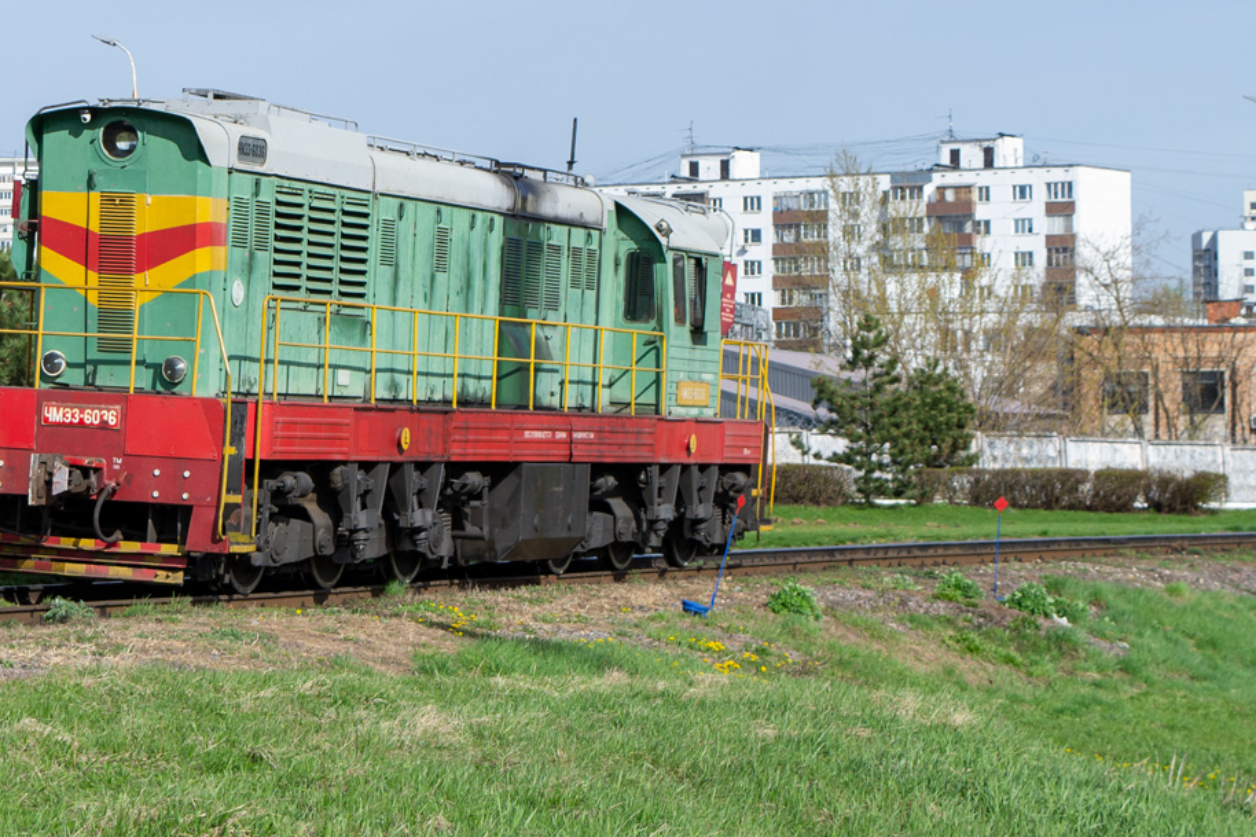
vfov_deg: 12.3
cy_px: 309
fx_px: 3865
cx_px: 312
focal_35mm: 111
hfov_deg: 18.3
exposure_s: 1/500
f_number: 8
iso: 200
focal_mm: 45
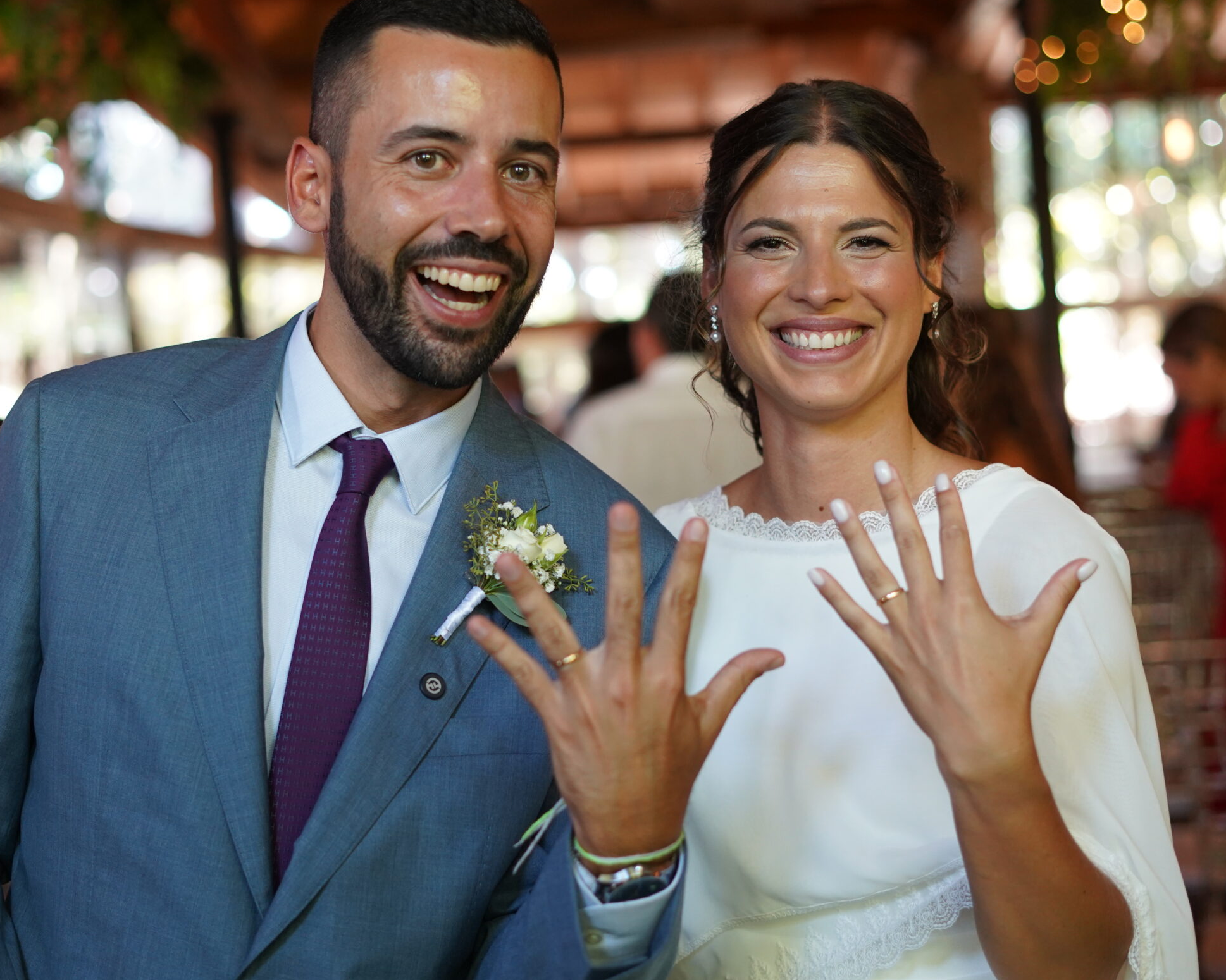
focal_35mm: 62
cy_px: 500
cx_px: 583
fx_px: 2249
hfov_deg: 30.5
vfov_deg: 24.6
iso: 1600
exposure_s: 1/160
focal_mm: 50
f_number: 2.2
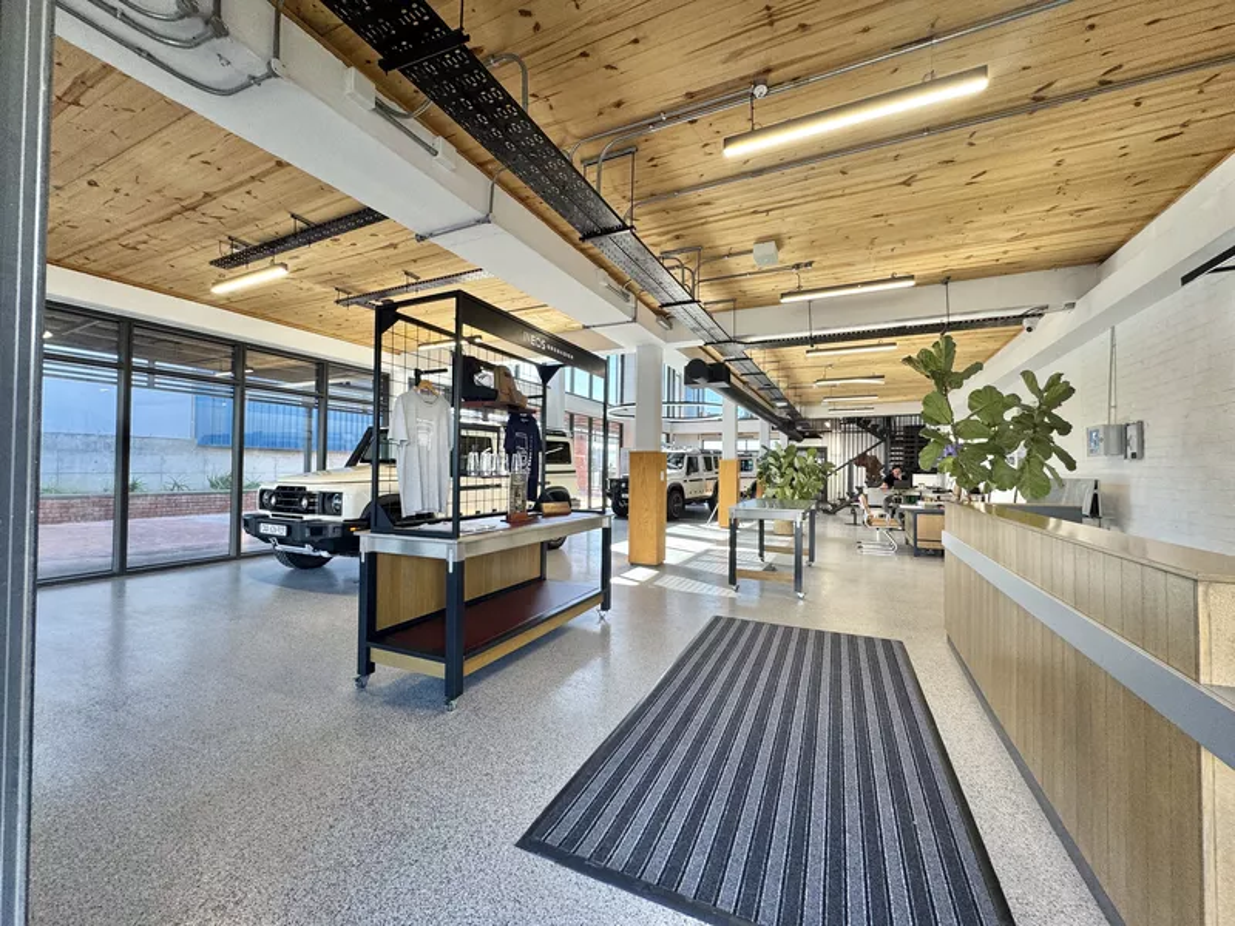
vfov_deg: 85.7
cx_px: 618
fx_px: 499
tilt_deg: +0.4
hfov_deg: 102.1
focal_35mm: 14
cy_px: 463
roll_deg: -1.2
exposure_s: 1/100
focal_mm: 2.22
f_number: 2.2
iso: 80
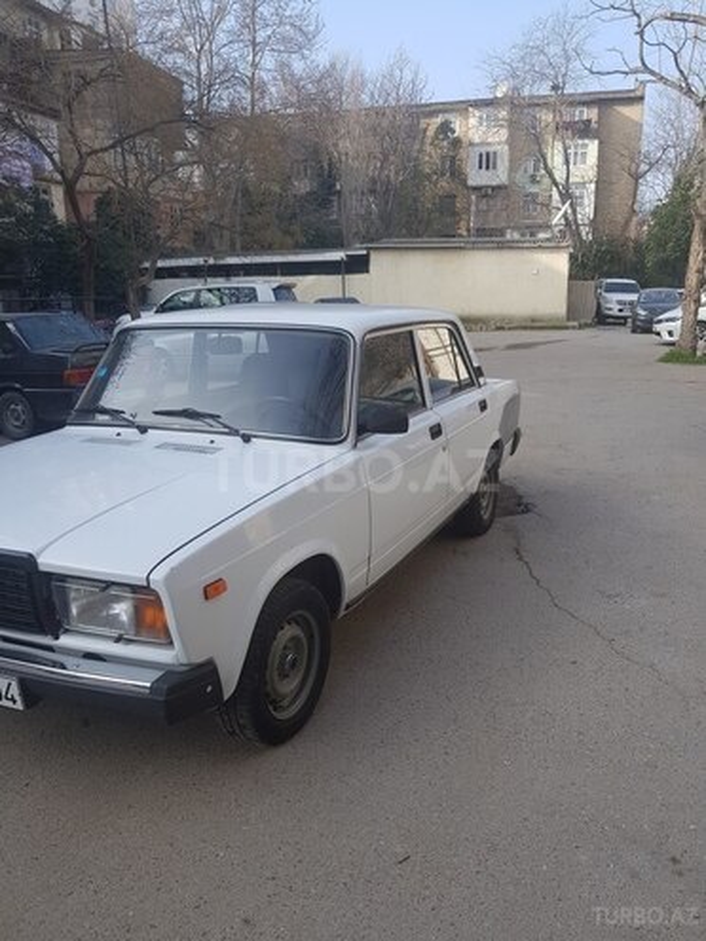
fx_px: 707
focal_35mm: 26
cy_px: 470
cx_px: 353
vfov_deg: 67.3
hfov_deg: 53.1
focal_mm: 4.2
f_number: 1.7
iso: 40
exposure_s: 1/796
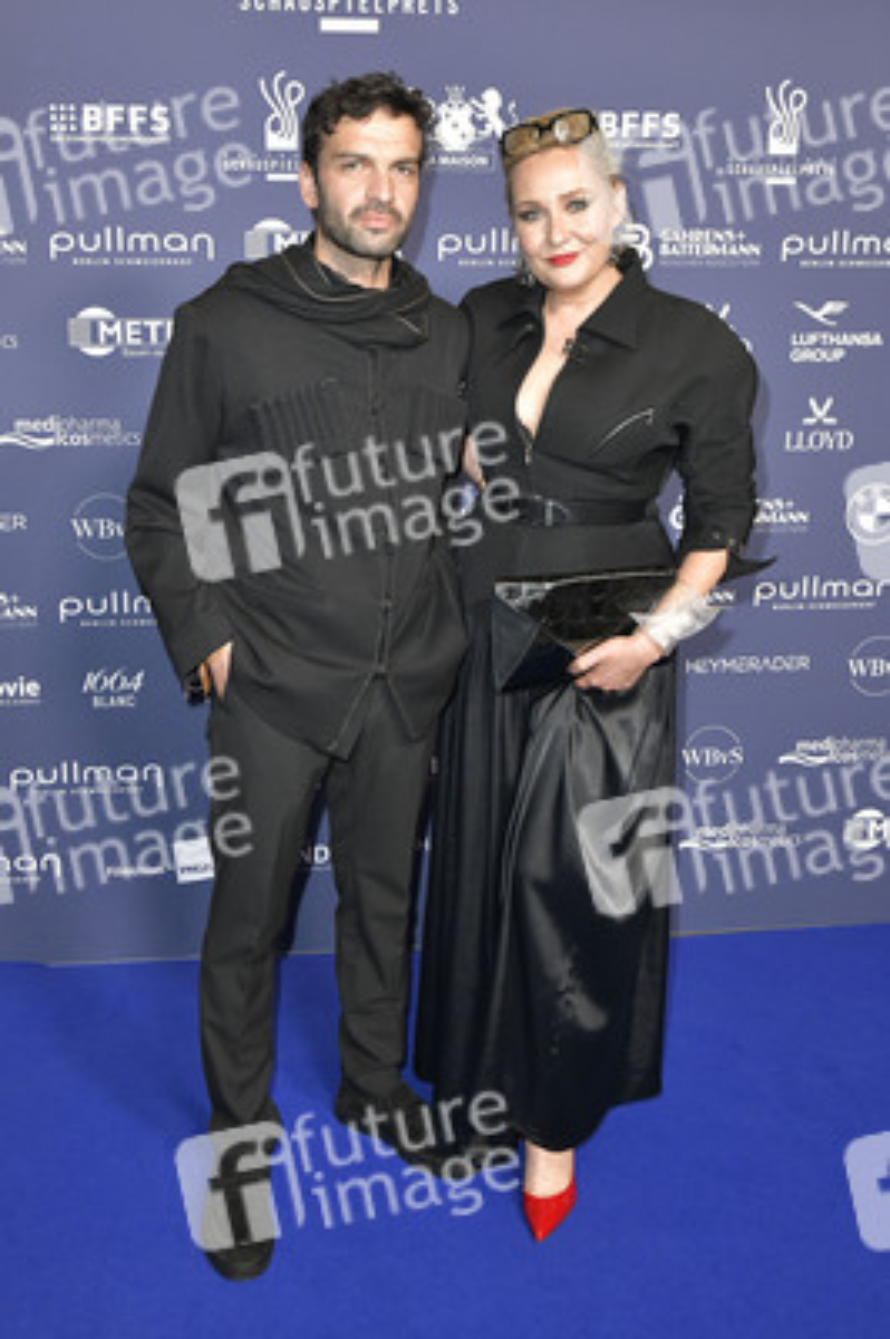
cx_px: 445
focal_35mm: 32
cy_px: 670
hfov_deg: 41.0
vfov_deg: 58.8
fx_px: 1189
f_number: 6.3
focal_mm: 32
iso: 2000
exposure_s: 1/200
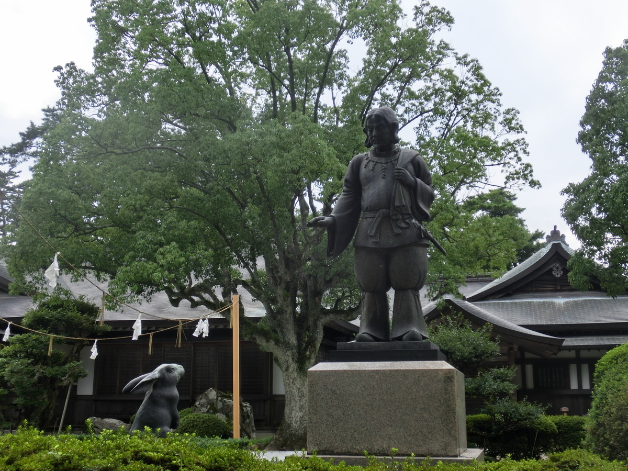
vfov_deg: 34.3
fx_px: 762
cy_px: 236
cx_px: 314
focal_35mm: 42
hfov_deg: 44.8
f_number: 4.4
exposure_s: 1/200
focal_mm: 7.4
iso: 80
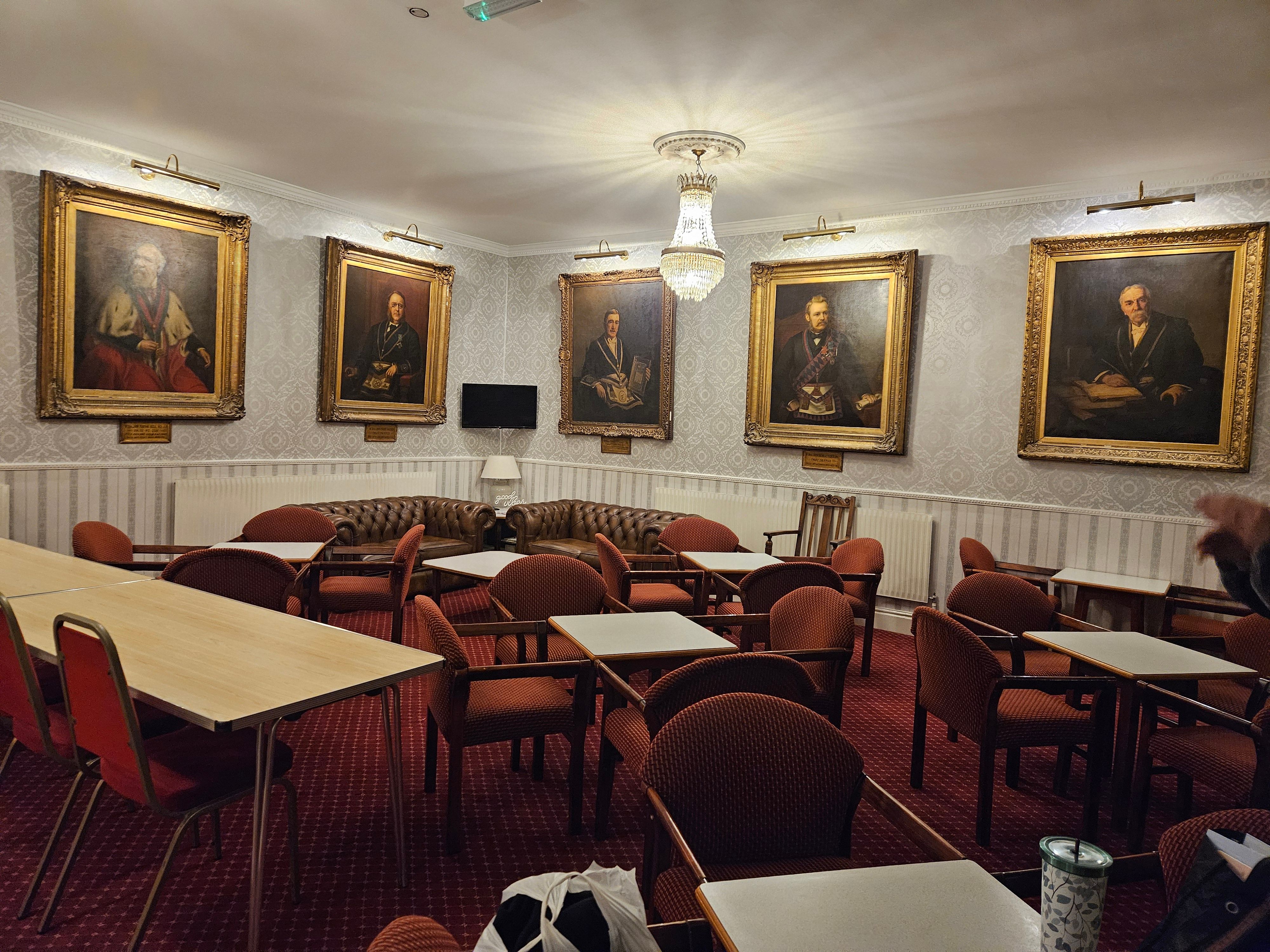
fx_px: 844
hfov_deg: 73.9
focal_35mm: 23
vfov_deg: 58.9
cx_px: 635
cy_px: 476
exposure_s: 1/100
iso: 1000
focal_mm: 5.4
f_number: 1.8
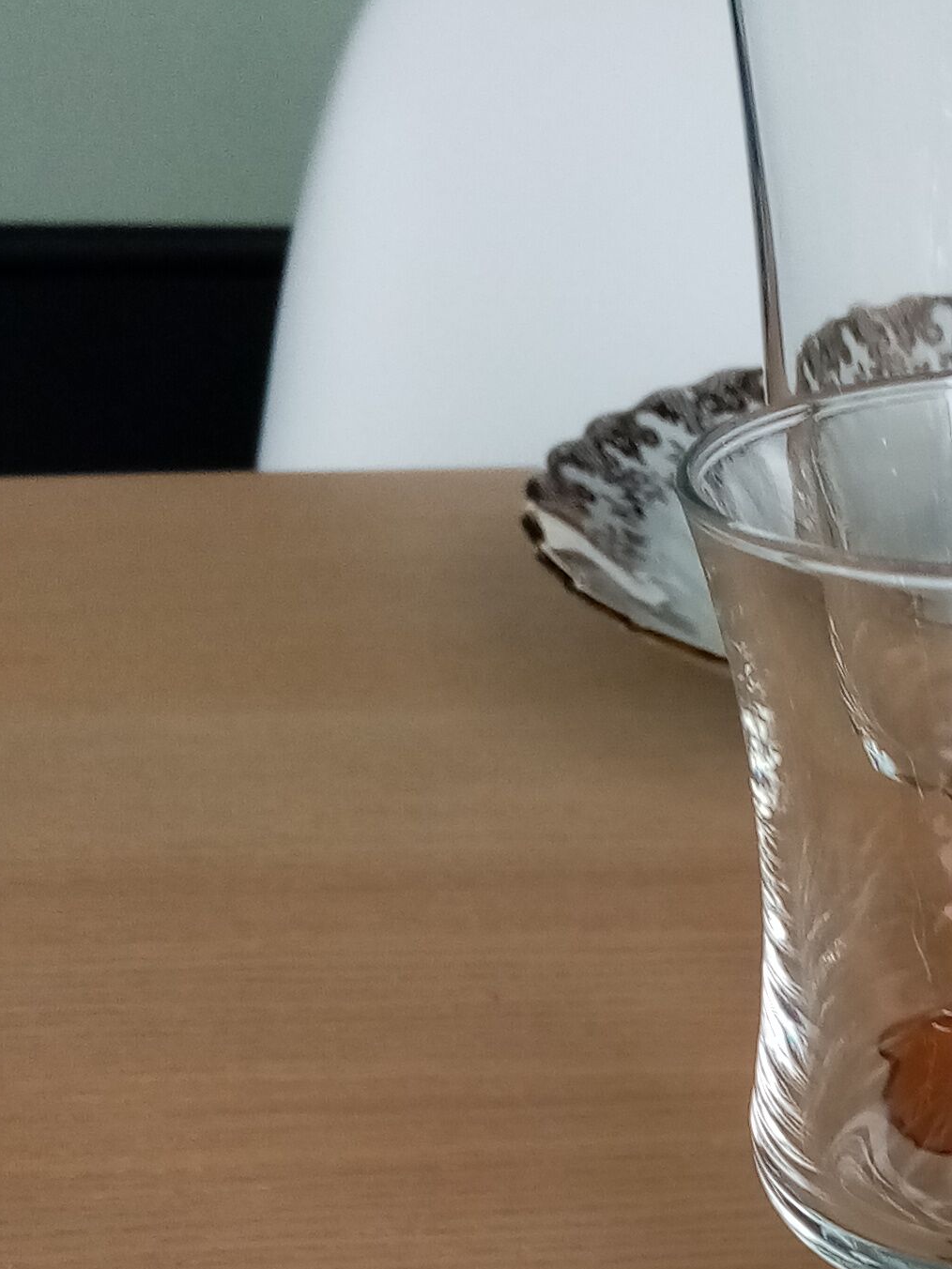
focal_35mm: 80
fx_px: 2934
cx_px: 1291
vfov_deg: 22.7
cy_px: 1463
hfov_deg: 17.2
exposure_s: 1/50
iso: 122
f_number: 1.8
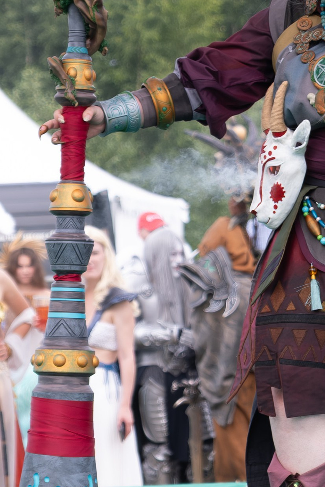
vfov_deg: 8.3
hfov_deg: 5.5
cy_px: 43
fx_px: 3358
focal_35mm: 248
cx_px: 330
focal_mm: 50
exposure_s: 1/1000
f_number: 3.6
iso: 320
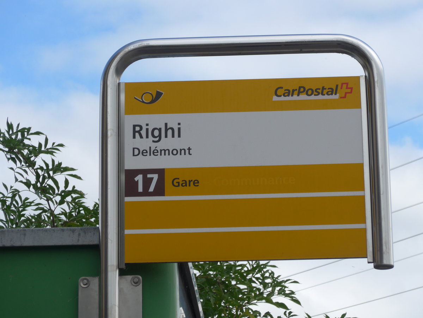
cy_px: 159
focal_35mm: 140
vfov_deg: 10.6
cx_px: 212
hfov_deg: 14.1
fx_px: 1711
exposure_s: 1/320
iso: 80
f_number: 5.4
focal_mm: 27.3
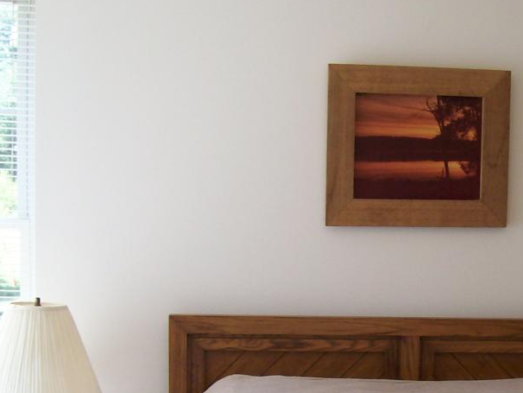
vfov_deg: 19.1
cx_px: 437
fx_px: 1149
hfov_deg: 25.1
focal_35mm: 76
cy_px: 347
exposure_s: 1/65.1
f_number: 2.7
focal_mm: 6
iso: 80
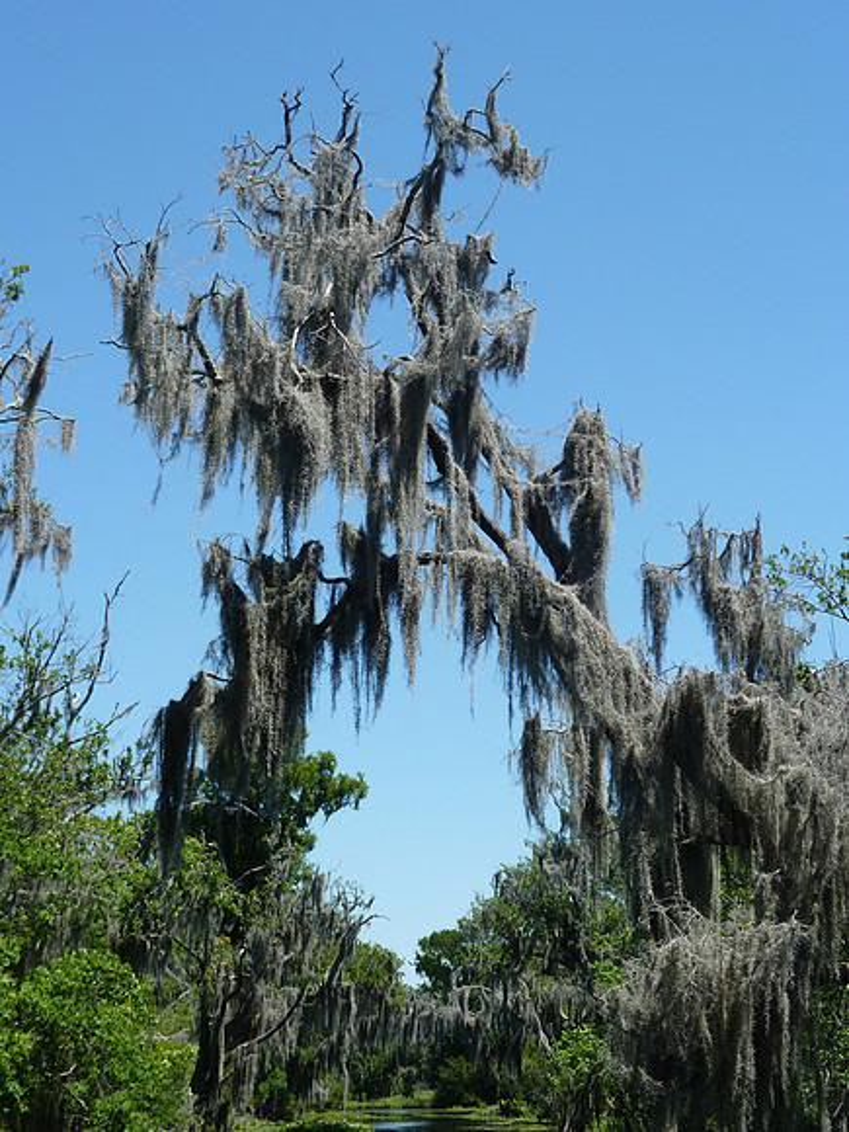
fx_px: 2355
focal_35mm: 72
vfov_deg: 27.0
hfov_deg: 20.4
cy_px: 566
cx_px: 424
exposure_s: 1/400
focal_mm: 11.9
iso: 80
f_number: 4.1
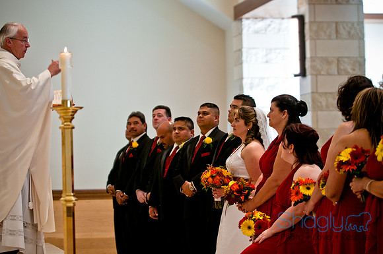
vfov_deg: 11.4
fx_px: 1275
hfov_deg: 17.1
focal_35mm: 120
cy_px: 127
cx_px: 192
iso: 640
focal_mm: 80
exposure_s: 1/100
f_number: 2.8
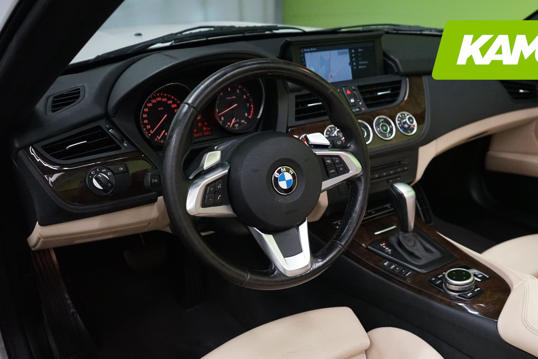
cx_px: 346
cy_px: 229
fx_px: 538
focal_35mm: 36
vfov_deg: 36.6
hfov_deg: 52.4
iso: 4000
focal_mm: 28
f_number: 3.5
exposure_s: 1/160
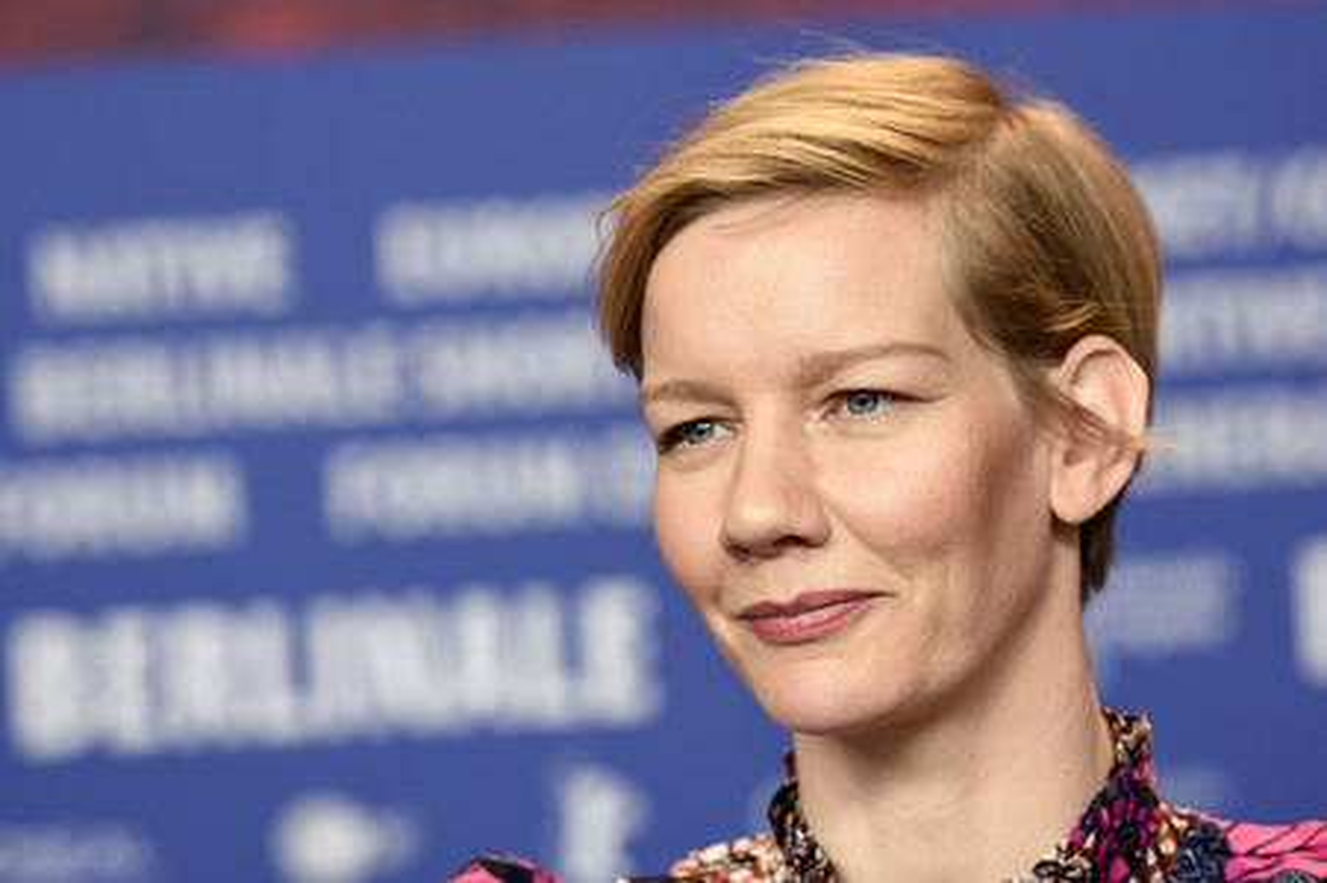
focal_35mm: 195
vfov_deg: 7.0
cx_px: 664
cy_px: 442
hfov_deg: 10.6
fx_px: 7182
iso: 640
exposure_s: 1/250
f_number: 3.2
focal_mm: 130
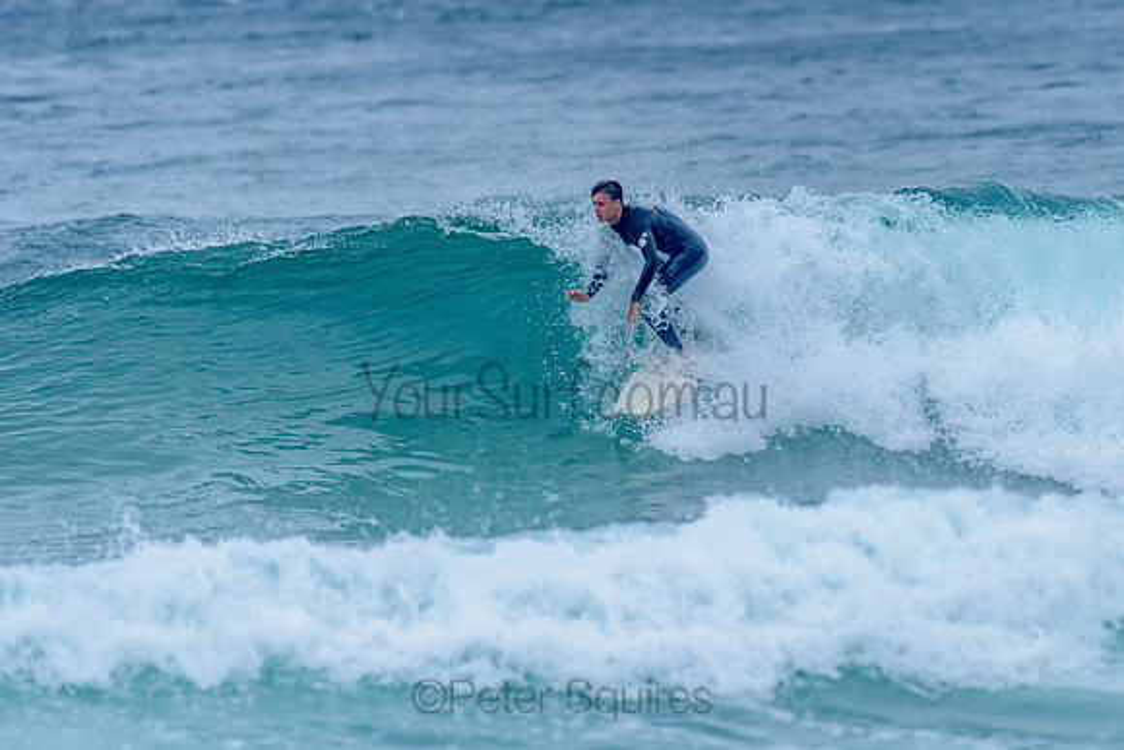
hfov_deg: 3.3
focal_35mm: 628
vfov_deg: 2.2
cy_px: 297
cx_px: 684
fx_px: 19603
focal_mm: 500
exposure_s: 1/2000
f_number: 5.6
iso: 800
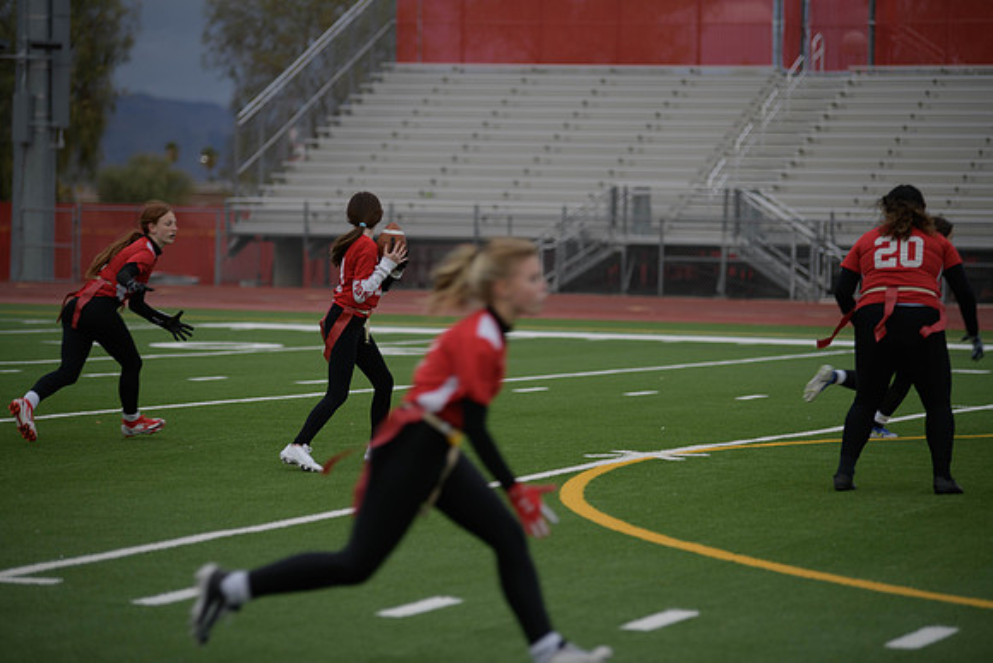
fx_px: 4000
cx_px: 496
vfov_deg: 9.5
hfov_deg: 14.2
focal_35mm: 145
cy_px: 332
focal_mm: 145
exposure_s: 1/200
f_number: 2.8
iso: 72
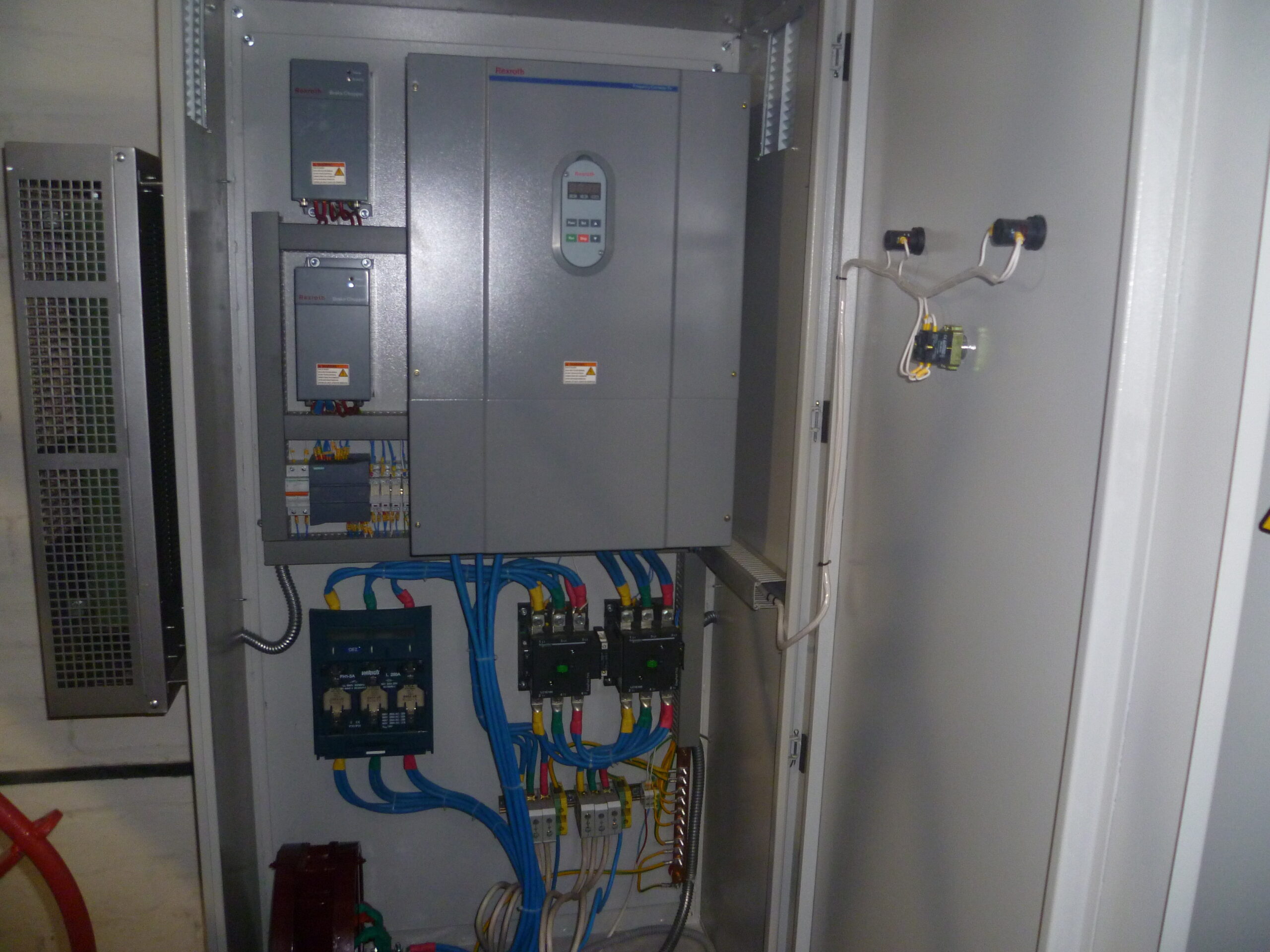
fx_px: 1027
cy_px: 476
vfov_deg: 49.7
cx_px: 635
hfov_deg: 63.4
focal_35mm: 28
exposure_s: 1/8
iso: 200
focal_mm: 5
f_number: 2.8
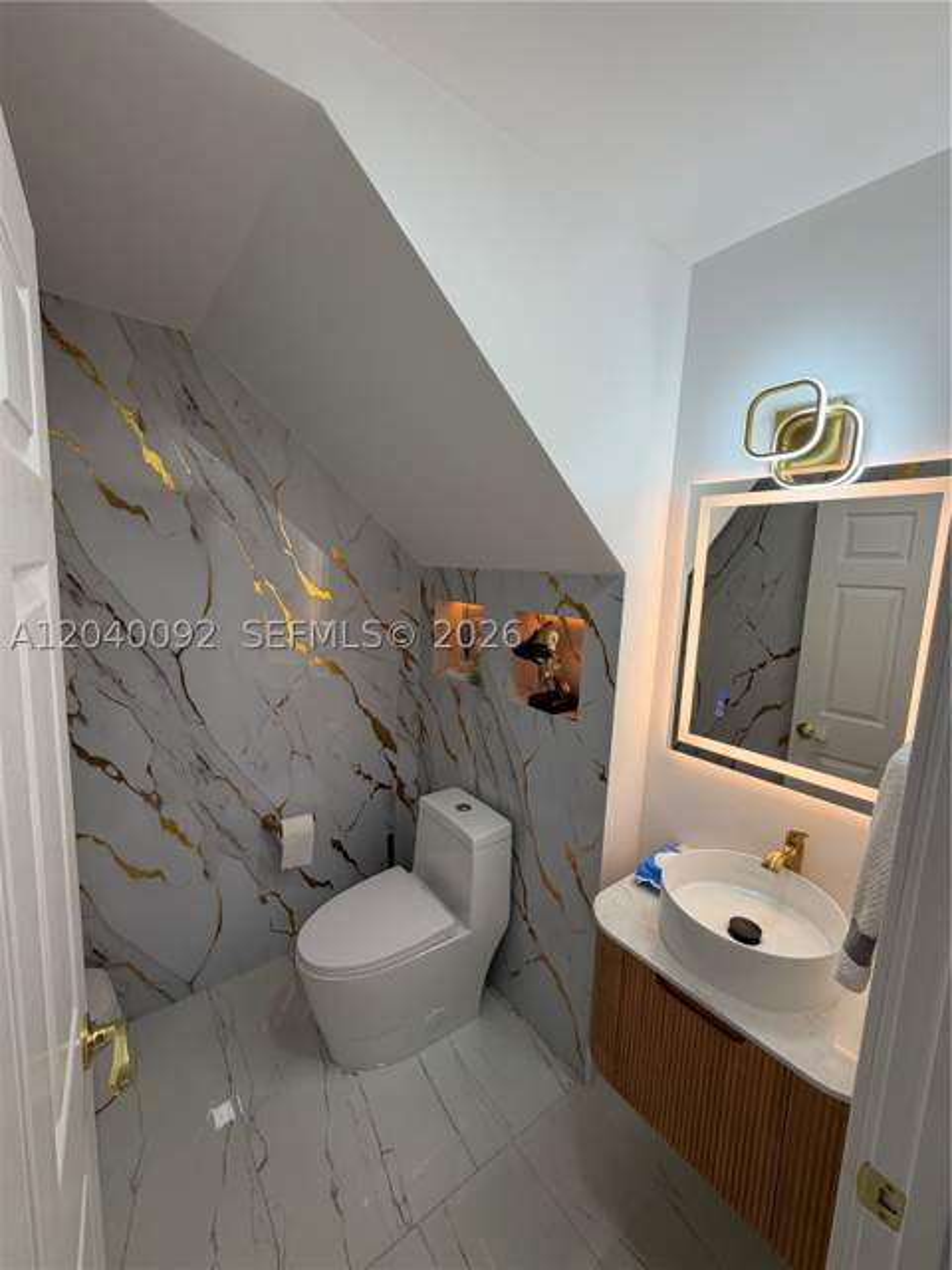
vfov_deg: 102.1
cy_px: 635
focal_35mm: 14
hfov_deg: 85.7
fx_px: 513
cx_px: 476
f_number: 2.2
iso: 50
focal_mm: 2.22
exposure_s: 1/120
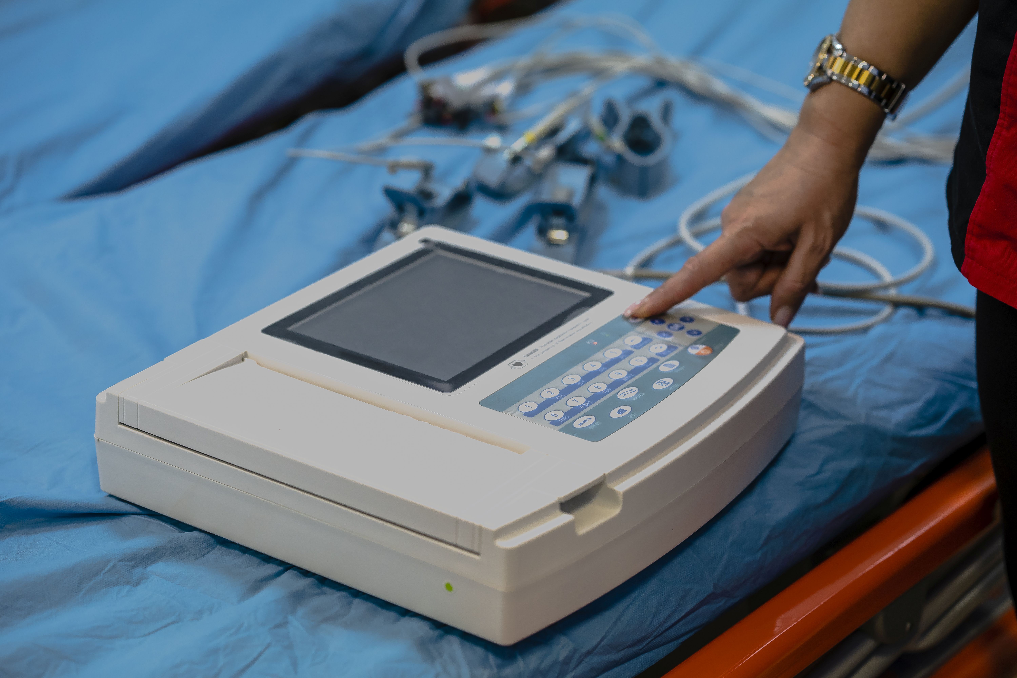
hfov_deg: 23.9
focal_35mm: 85
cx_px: 508
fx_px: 2401
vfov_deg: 16.1
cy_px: 339
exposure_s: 1/160
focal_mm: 85
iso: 1000
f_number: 2.8
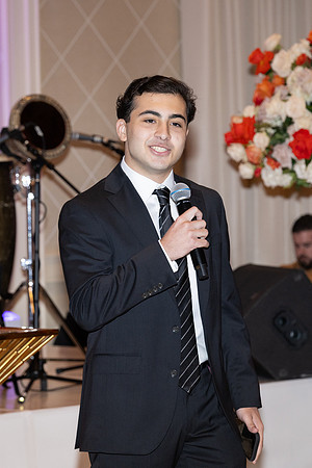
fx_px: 2340
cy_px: 234
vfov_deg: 11.4
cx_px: 156
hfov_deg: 7.6
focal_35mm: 180
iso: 800
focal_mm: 120
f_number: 5.6
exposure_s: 1/100
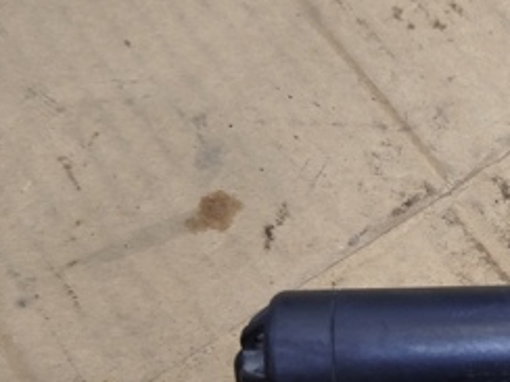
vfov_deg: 22.4
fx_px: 928
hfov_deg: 27.8
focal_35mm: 63
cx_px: 575
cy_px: 386
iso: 250
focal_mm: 5.31
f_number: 1.7
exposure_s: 1/33
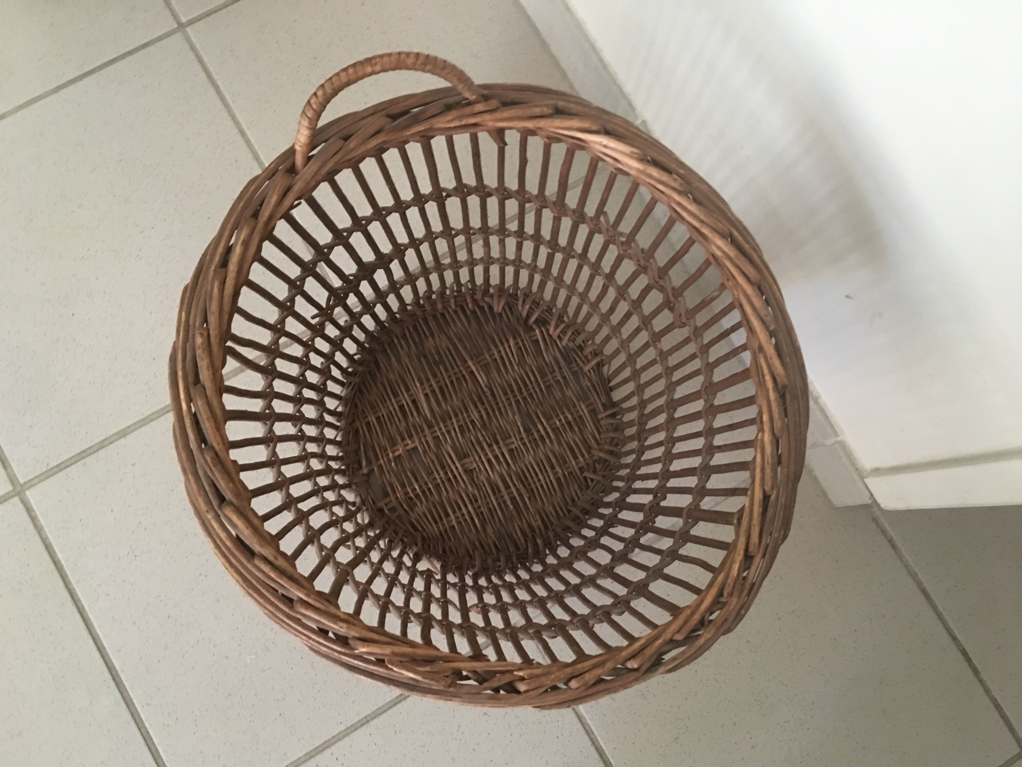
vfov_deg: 48.2
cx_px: 511
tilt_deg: -80.7
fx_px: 856
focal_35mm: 29
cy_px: 384
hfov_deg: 61.7
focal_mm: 4.15
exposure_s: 1/8
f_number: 2.2
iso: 160
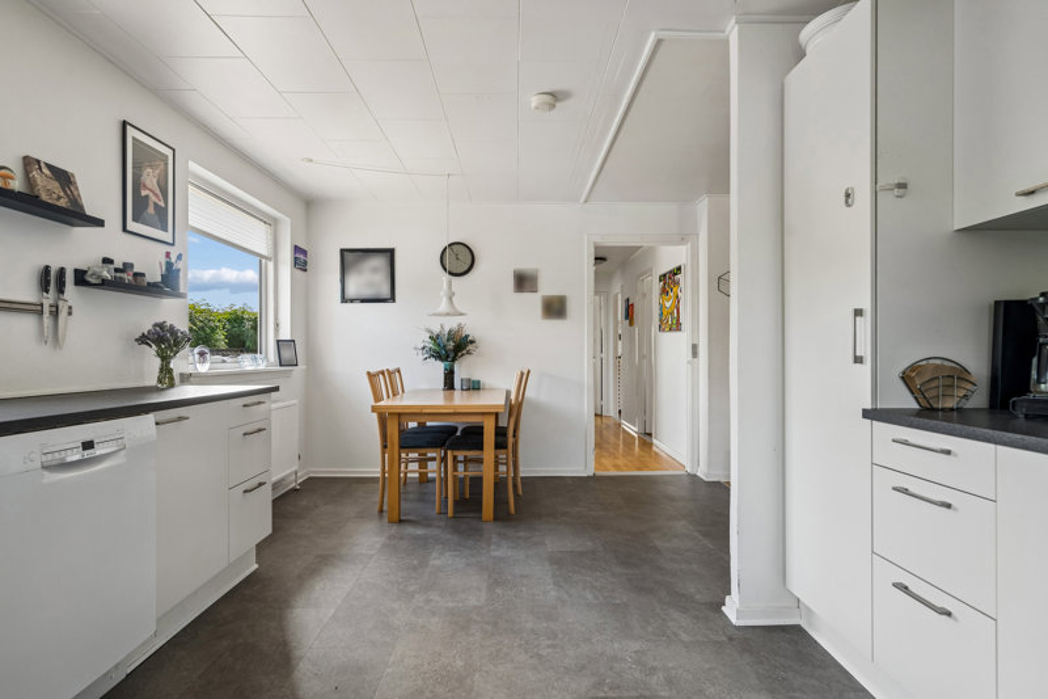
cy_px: 350
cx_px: 524
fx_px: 524
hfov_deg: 90.0
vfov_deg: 67.4
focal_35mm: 18
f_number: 6.3
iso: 400
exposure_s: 1/125
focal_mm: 18
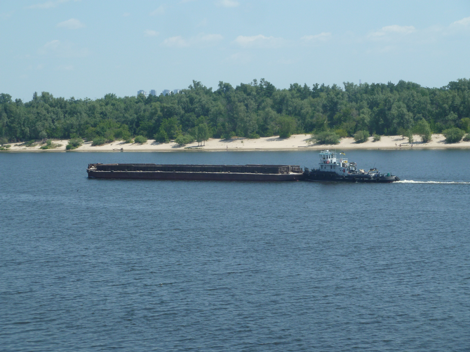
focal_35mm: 96
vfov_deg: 15.4
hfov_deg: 20.4
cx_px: 235
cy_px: 176
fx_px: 1303
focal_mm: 15.8
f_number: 4.3
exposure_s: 1/500
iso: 80
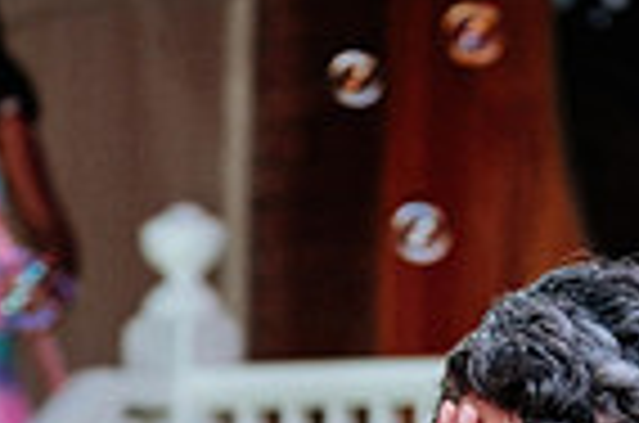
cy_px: 821
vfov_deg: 3.9
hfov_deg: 6.0
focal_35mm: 344
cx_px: 189
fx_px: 6092
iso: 1600
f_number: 2.8
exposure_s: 1/250
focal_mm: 56.3
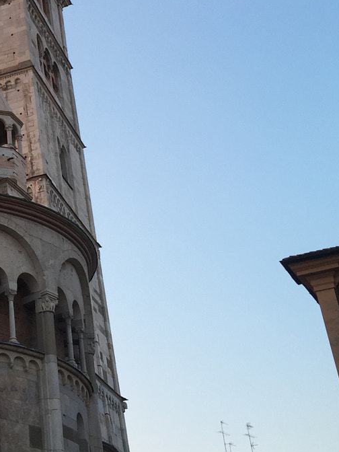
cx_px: -51
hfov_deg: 20.2
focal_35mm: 69
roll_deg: +1.0
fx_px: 901
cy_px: 89
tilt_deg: +33.7
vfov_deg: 27.6
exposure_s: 1/156
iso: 32
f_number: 2.2
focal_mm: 4.15
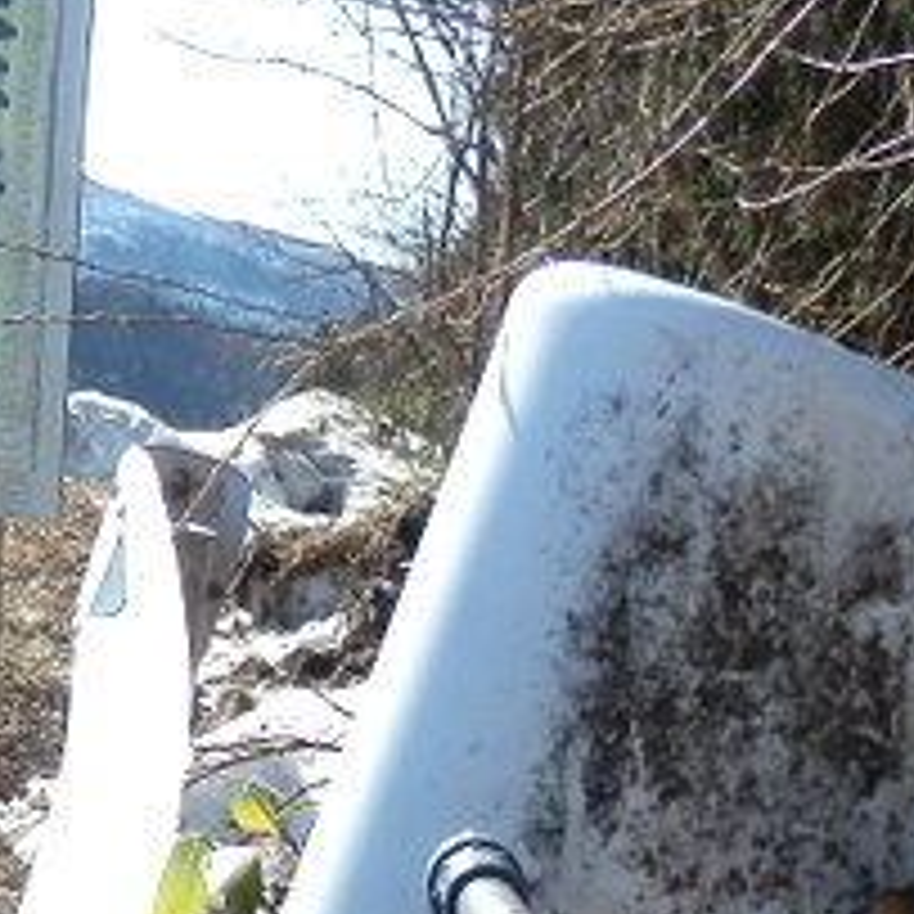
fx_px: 3256
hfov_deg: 16.0
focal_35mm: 109
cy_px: 1121
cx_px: 486
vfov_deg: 15.4
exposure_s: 1/800
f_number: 3
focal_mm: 4.5
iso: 80
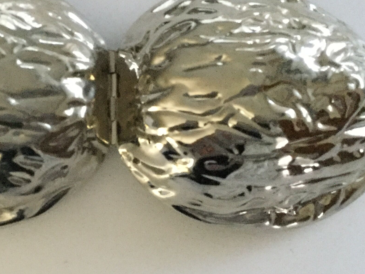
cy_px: 140
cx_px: 113
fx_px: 675
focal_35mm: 64
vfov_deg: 22.9
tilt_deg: -79.7
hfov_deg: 30.0
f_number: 2.4
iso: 320
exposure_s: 1/17
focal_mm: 3.3
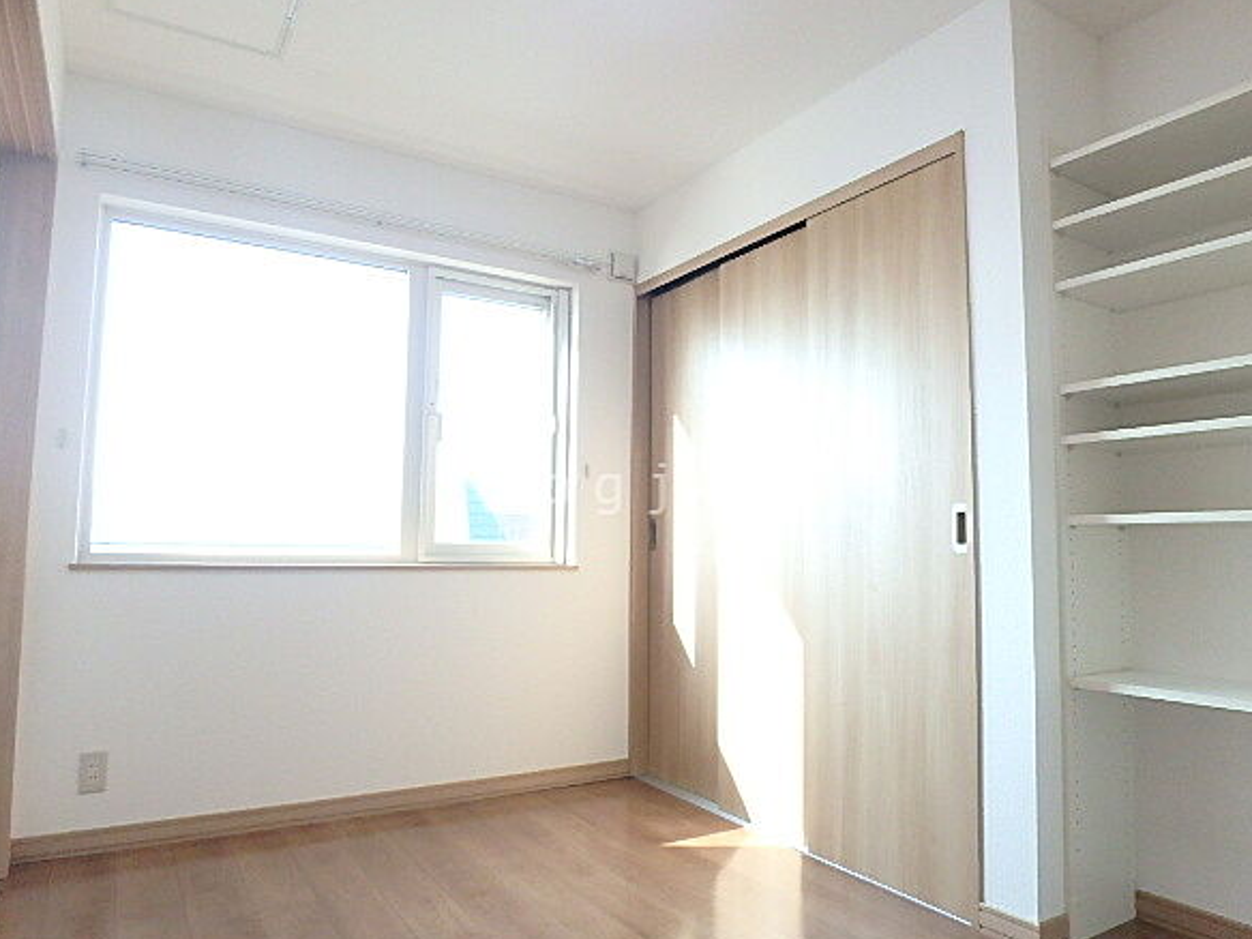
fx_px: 832
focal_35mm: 23
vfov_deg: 58.9
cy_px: 489
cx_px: 641
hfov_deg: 73.9
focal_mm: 3.7
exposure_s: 1/320
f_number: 3.5
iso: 800
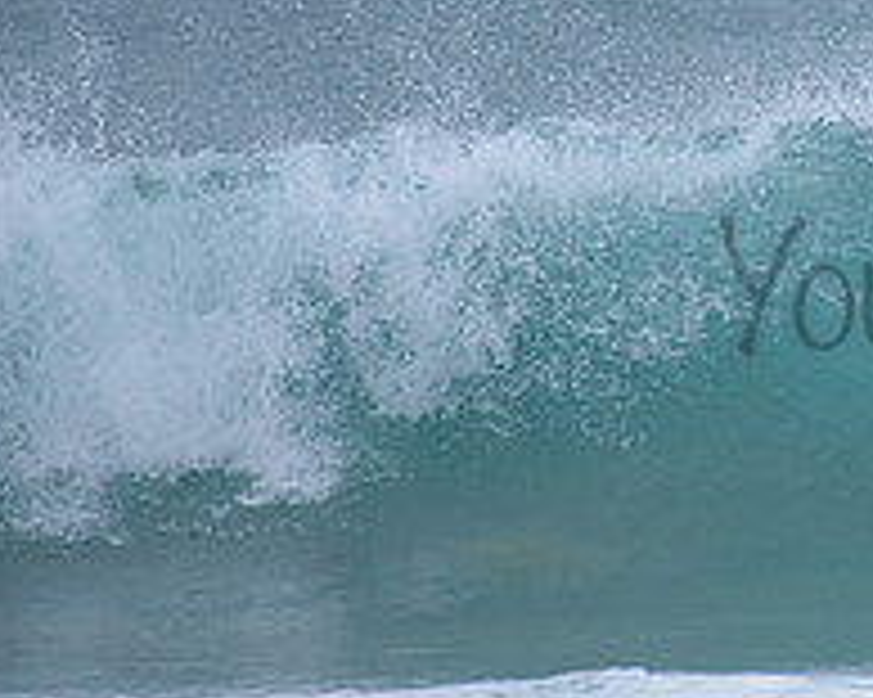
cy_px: 245
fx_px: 36232
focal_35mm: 1403
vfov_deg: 1.1
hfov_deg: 1.4
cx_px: 1184
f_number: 5.6
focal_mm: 500
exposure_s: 1/2000
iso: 280
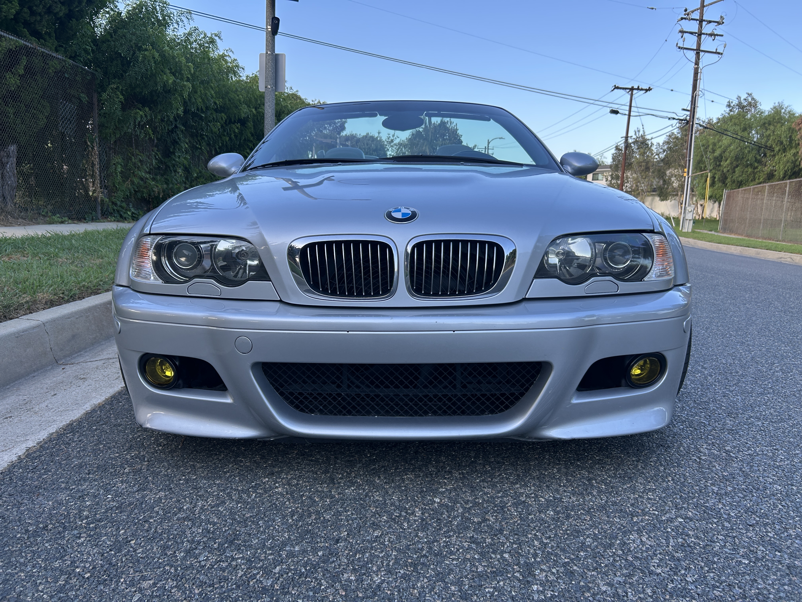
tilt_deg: -9.0
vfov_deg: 53.1
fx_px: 602
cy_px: 301
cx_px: 401
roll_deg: -2.5
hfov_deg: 67.3
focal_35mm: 26
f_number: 1.5
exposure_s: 1/628
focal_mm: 5.7
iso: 50
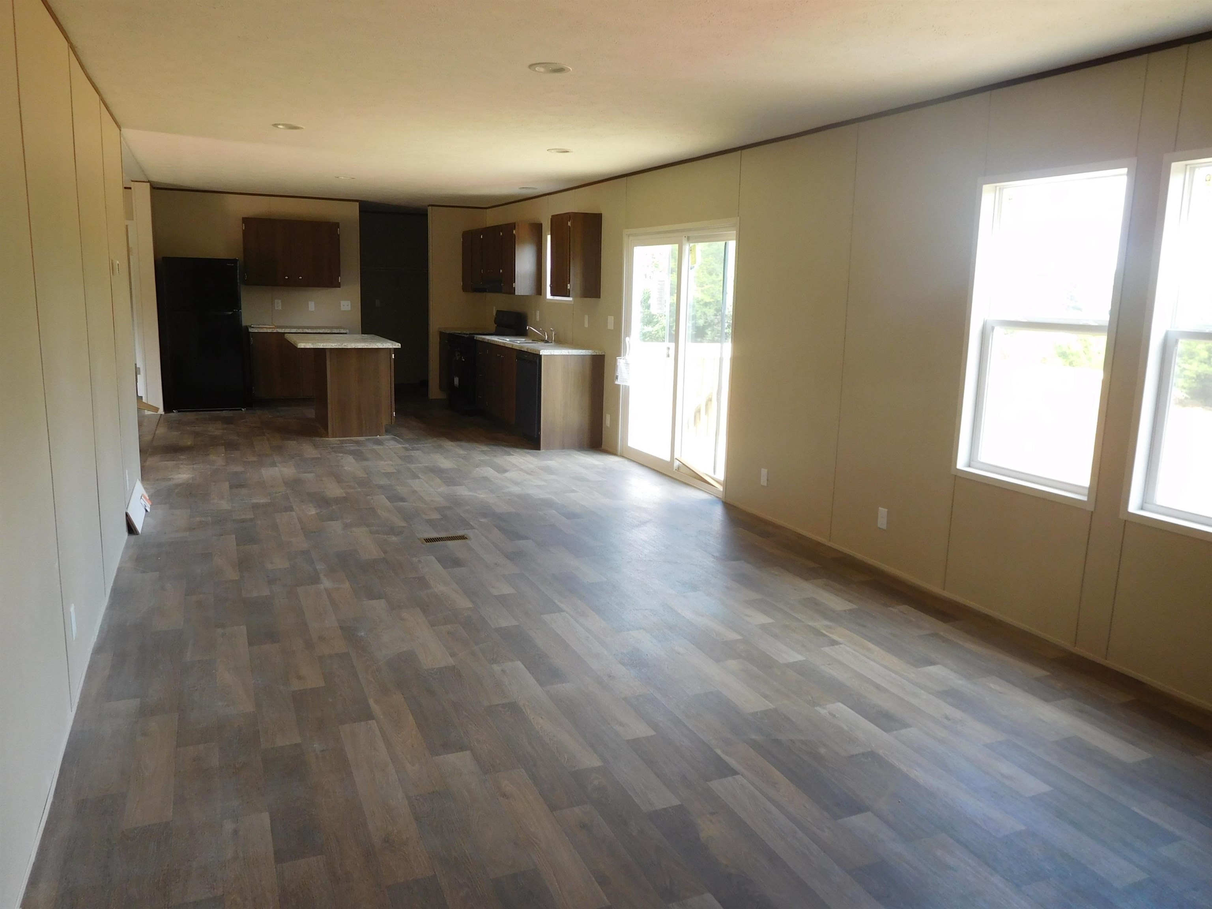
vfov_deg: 54.9
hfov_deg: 69.4
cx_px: 606
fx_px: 875
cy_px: 454
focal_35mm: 25
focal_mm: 4.5
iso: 125
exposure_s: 1/30
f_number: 3.4
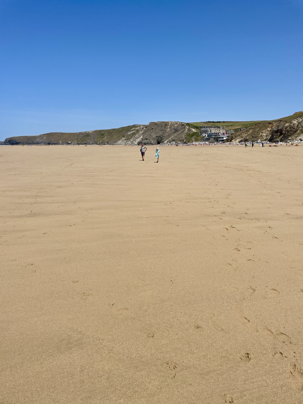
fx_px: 303
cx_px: 152
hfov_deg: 53.1
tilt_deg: -9.6
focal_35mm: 26
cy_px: 202
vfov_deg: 67.3
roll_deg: +0.1
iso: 32
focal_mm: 4.2
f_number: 1.6
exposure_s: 1/6494
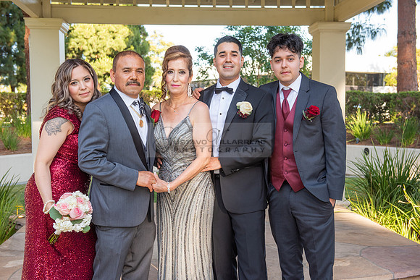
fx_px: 560
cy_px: 140
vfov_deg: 28.1
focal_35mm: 48
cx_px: 210
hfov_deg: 41.1
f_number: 5.6
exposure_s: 1/200
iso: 400
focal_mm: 48
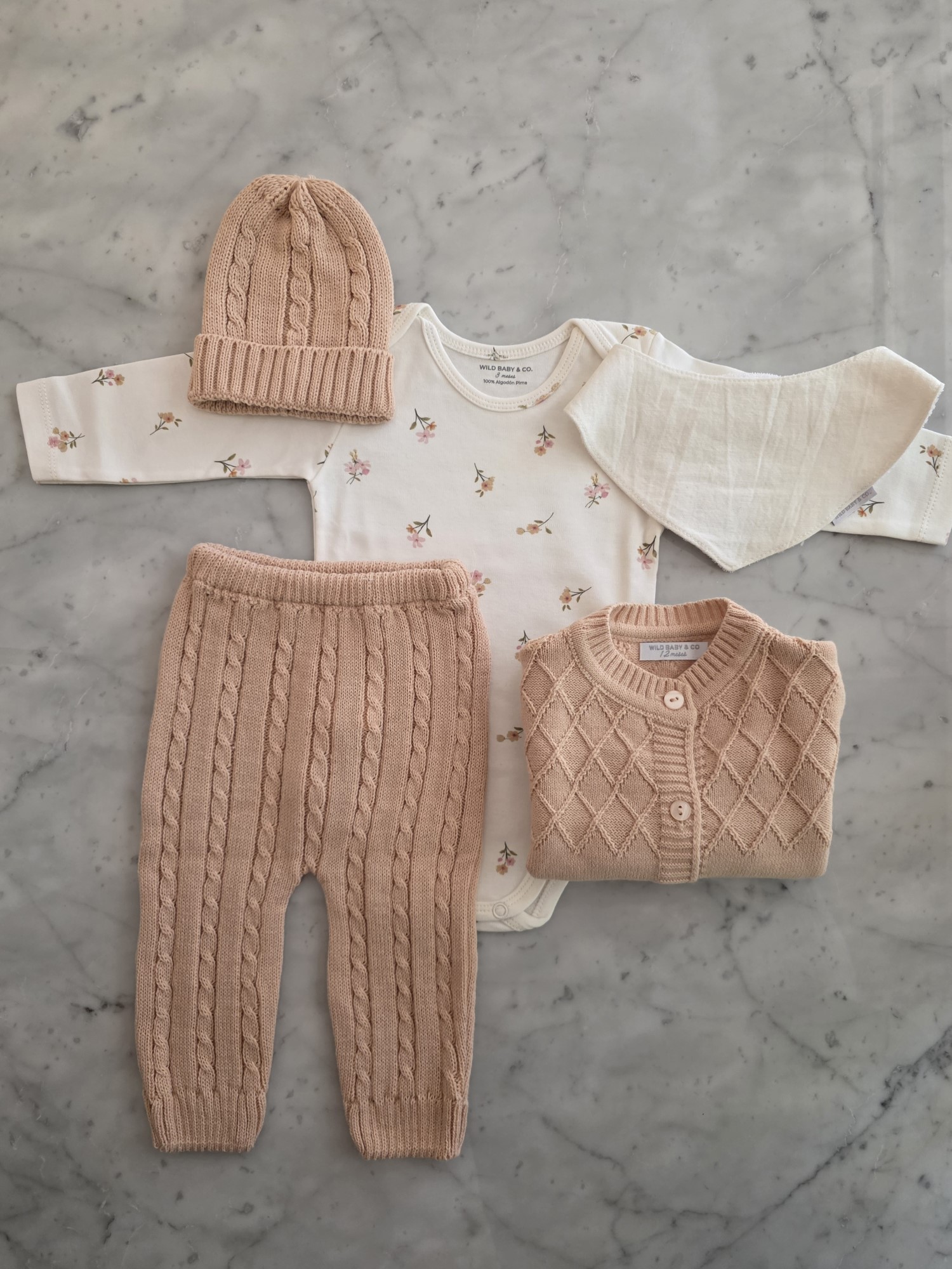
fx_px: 843
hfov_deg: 58.9
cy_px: 634
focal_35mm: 23
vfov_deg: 73.9
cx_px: 476
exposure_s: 1/59.2
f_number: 1.7
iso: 400
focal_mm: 6.3
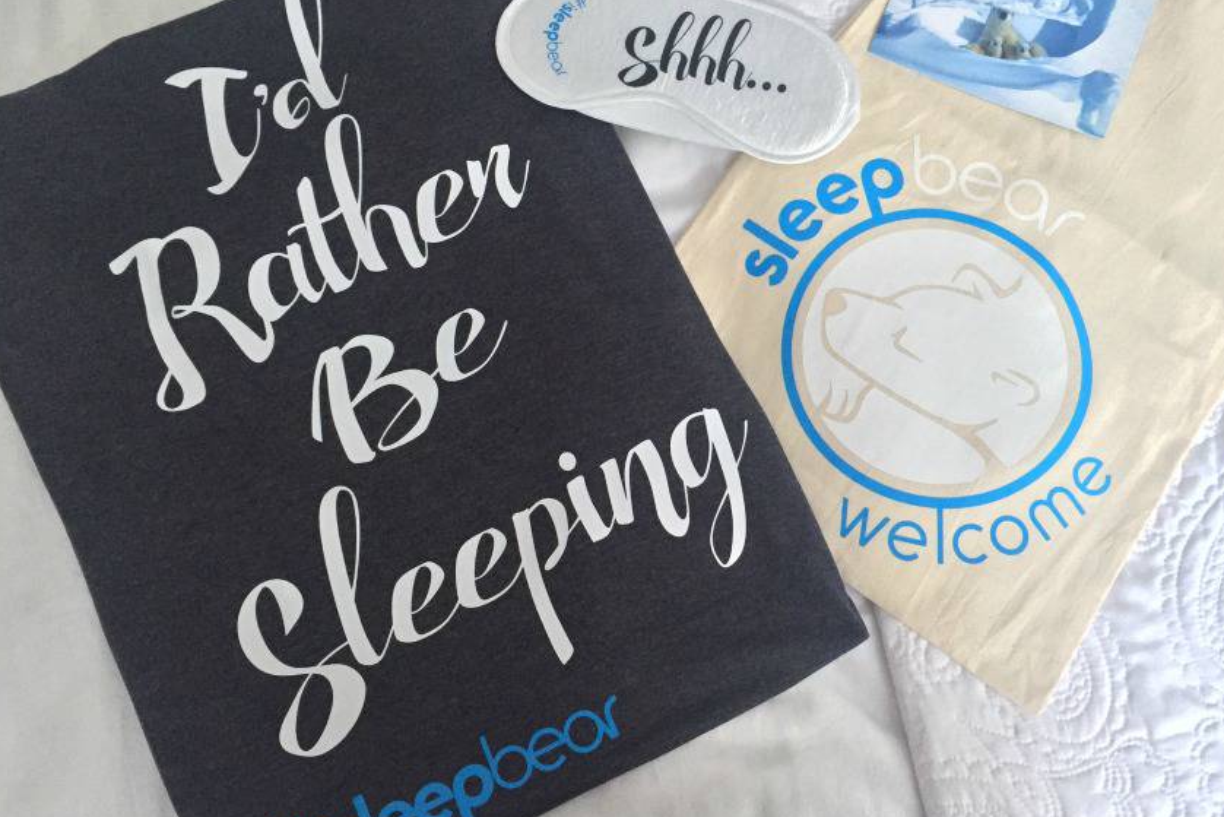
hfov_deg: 53.0
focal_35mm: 36
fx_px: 1224
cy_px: 330
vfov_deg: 36.8
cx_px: 691
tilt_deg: -73.1
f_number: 2.2
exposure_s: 1/33
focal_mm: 4.15
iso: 250
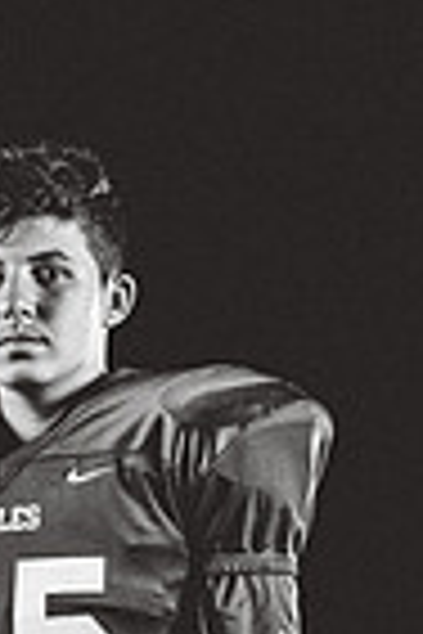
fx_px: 5499
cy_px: 895
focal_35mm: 312
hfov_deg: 4.4
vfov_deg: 6.5
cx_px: 104
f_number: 4
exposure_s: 1/160
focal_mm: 98
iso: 200
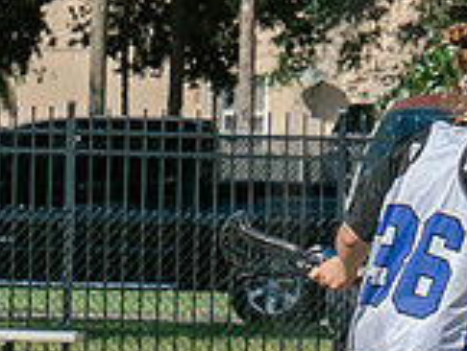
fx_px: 10457
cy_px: 437
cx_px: 1249
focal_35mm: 774
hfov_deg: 2.5
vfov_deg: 1.9
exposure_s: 1/1000
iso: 250
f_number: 5.6
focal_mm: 70
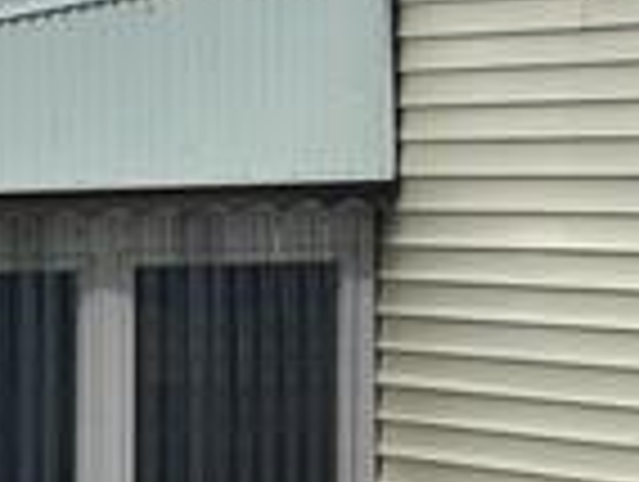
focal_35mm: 187
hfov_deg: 10.5
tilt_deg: +4.8
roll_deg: +0.6
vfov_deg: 7.9
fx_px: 3458
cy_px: -180
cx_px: 616
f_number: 1.5
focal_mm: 5.7
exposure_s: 1/6211
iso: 50
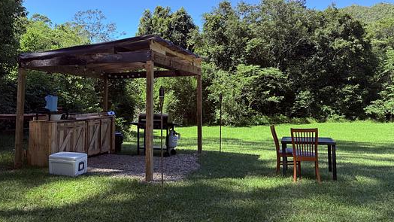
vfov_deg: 37.6
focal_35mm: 31
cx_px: 164
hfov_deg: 62.2
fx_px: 324
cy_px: 85
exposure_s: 1/1618
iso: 80
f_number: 1.78
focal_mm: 6.76
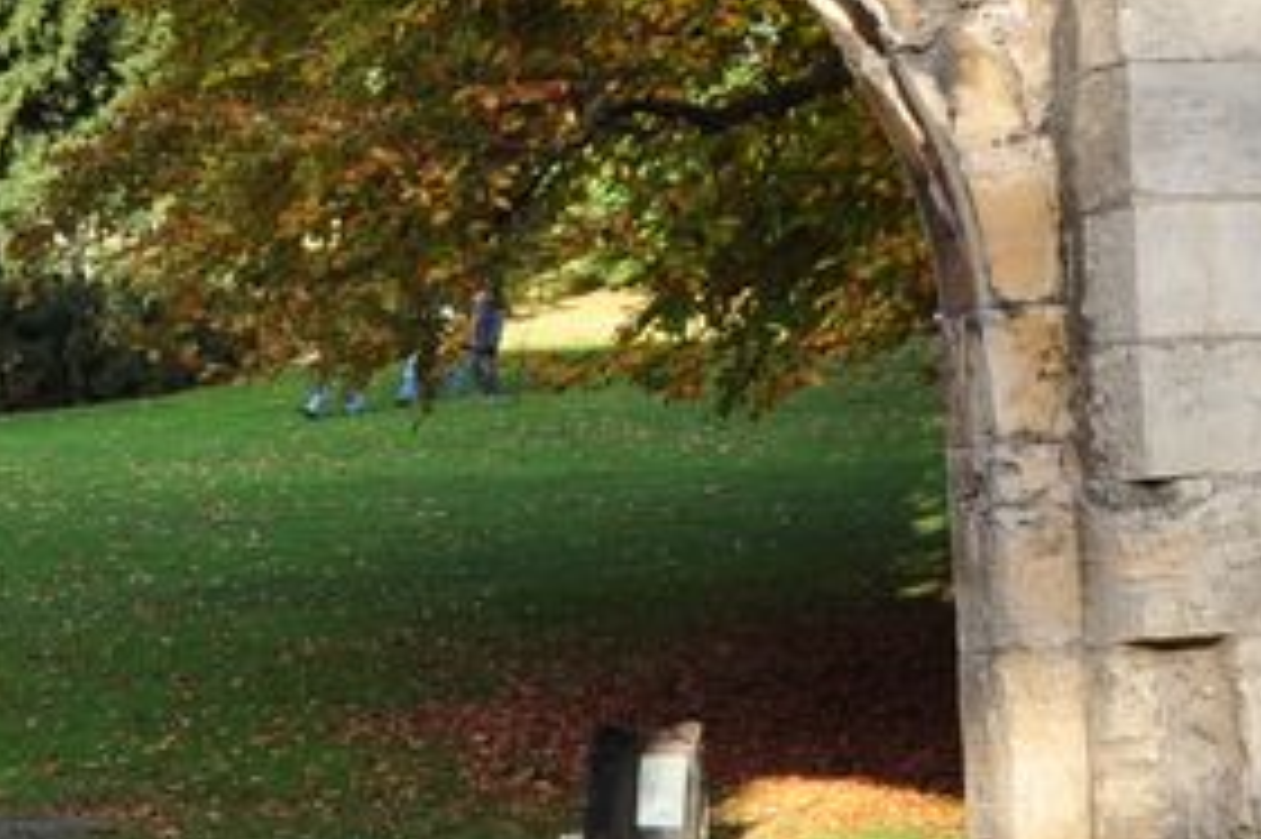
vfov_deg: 11.9
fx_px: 4019
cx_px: -13
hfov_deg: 17.4
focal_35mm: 115
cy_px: 260
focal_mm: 21
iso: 200
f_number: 9
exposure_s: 1/100
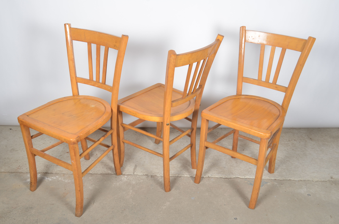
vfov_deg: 36.7
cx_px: 170
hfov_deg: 53.2
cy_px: 112
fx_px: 338
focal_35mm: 36
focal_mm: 24
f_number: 11
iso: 100
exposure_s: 1/125
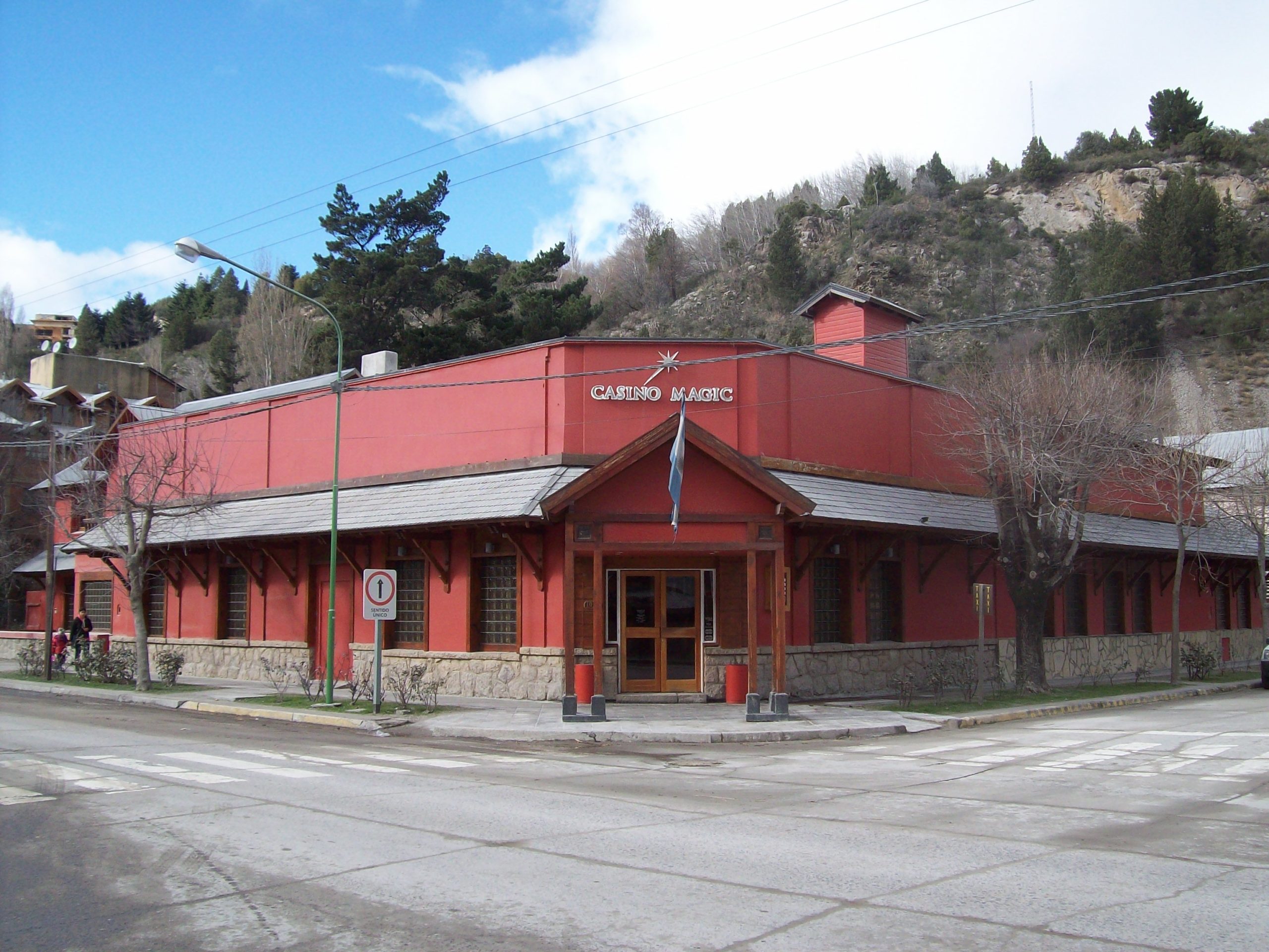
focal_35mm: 36
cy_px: 476
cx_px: 634
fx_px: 1320
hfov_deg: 51.4
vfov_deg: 39.7
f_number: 4.8
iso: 80
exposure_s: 1/304
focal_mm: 6
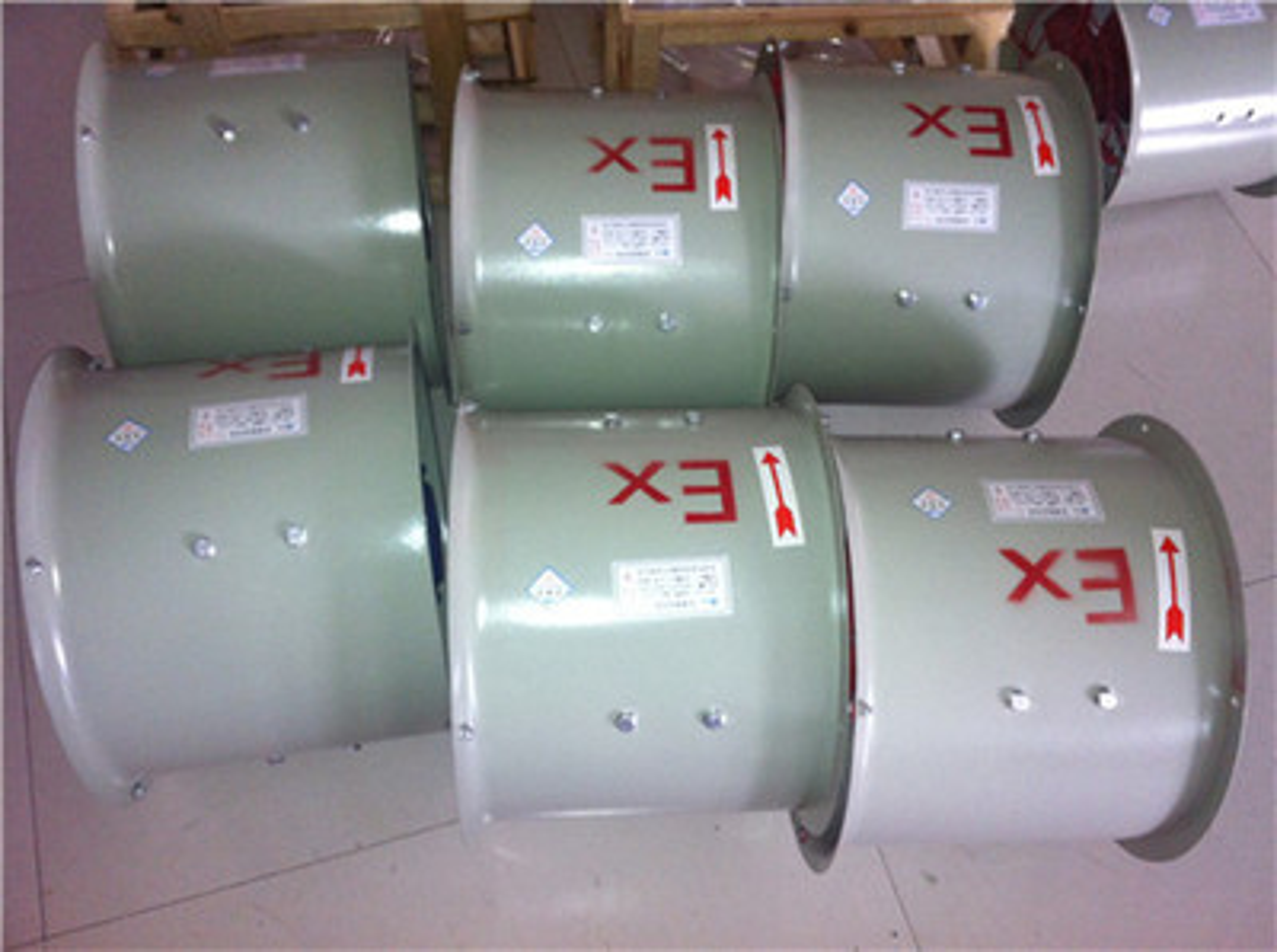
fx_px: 1288
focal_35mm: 35
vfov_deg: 40.5
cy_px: 476
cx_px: 638
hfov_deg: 52.7
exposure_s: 1/15
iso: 125
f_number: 2.8
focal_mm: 3.85
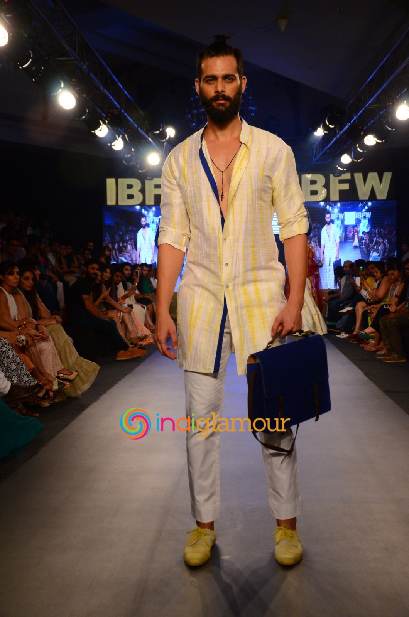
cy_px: 308
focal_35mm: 48
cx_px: 204
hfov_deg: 28.0
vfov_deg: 41.2
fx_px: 822
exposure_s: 1/320
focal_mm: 32
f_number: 4.5
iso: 1600
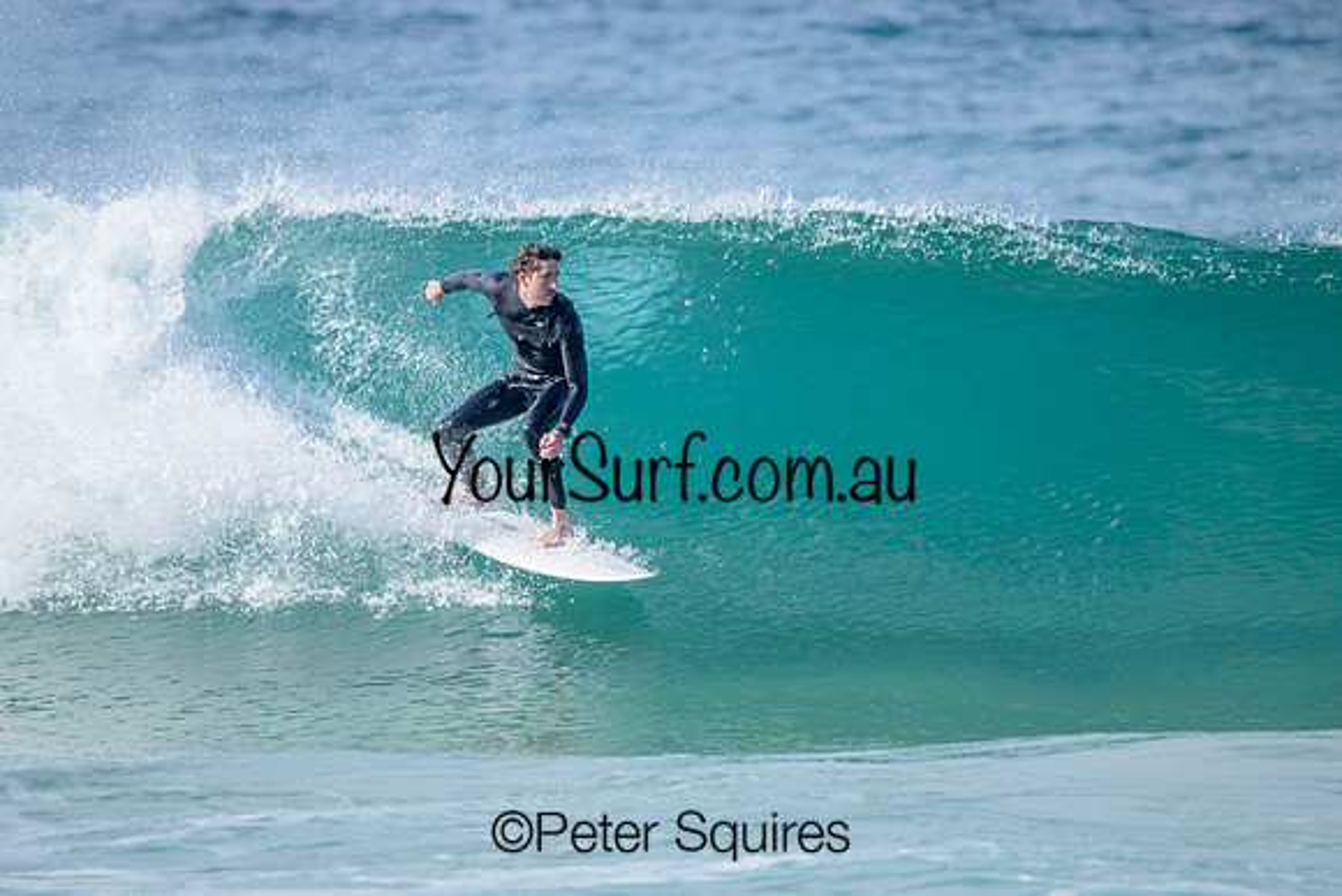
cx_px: 671
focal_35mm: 800
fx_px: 29828
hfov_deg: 2.6
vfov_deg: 1.7
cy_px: 448
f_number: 6.3
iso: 640
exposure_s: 1/2500
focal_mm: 800
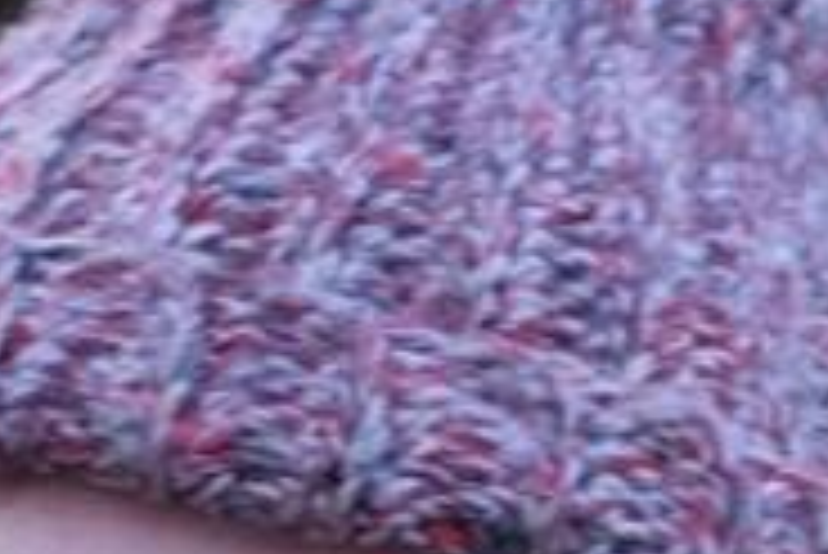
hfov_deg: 2.7
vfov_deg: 1.8
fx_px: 17862
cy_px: 1288
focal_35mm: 776
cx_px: -194
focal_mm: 106
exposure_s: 1/250
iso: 400
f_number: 2.8
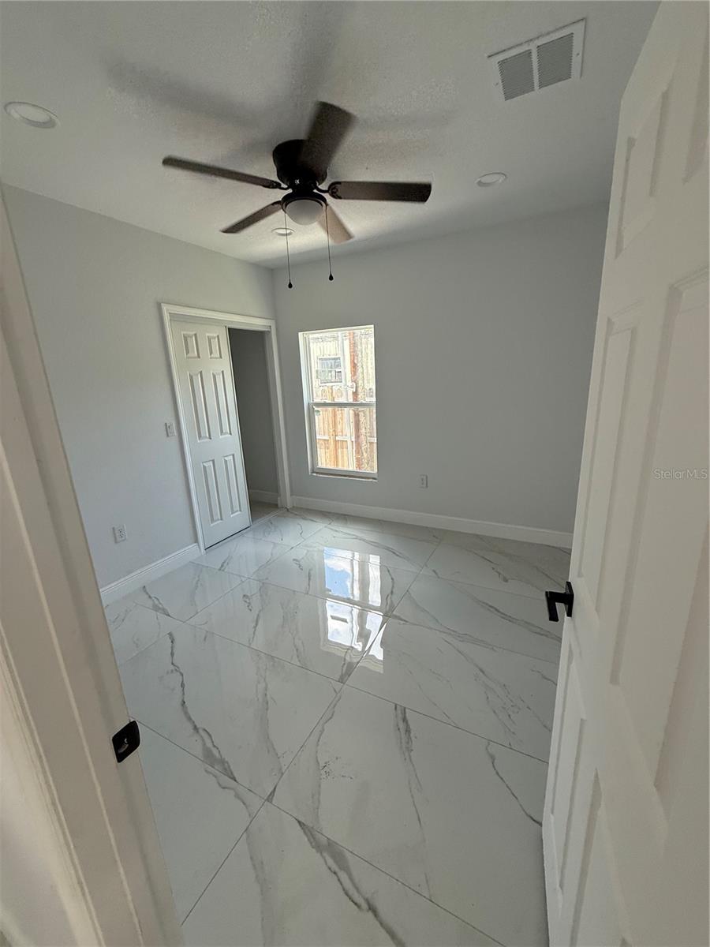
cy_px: 474
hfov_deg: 85.7
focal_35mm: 14
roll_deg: +3.2
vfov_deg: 102.1
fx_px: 383
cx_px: 355
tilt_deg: -13.5
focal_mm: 2.22
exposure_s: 1/122
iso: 64
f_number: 2.2
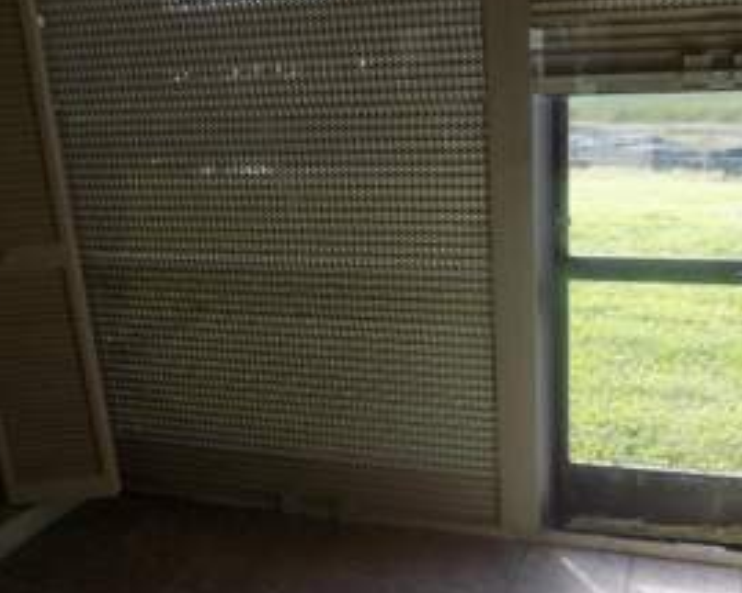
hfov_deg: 45.6
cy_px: 368
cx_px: 439
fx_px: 878
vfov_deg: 37.1
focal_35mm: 40
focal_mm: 4
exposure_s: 1/50
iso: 80
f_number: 3.1
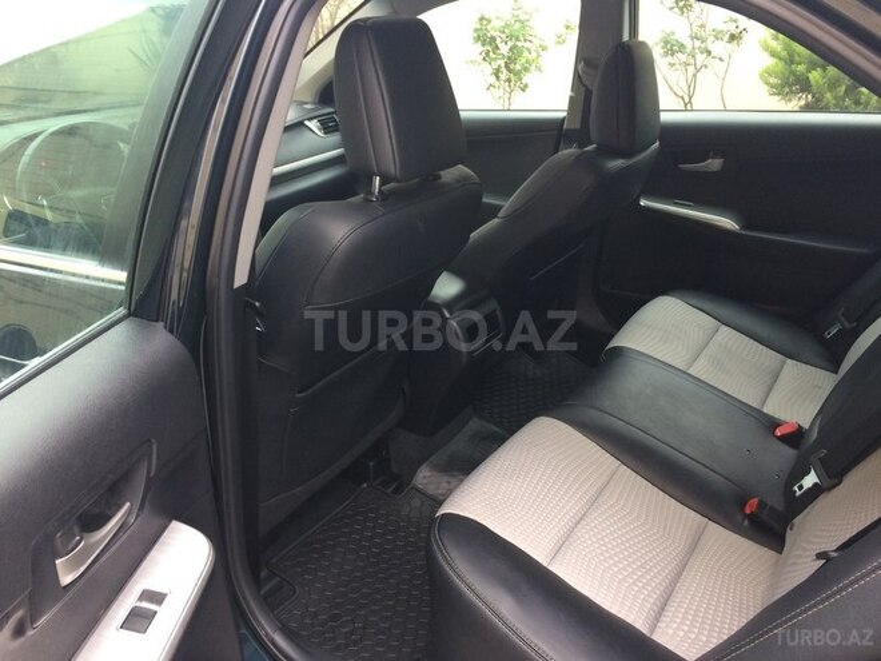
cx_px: 440
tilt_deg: -23.4
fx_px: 738
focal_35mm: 29
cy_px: 330
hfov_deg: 61.7
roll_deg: +0.6
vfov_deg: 48.2
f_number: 2.2
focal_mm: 4.15
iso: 100
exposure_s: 1/33
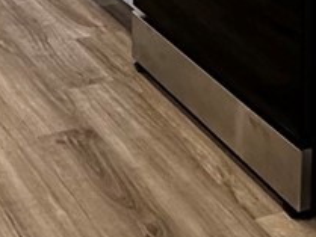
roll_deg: -0.5
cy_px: -332
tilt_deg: -3.4
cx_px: 77
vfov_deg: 11.5
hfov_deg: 18.2
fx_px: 977
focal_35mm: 107
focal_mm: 2.22
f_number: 2.2
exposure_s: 1/120
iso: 320
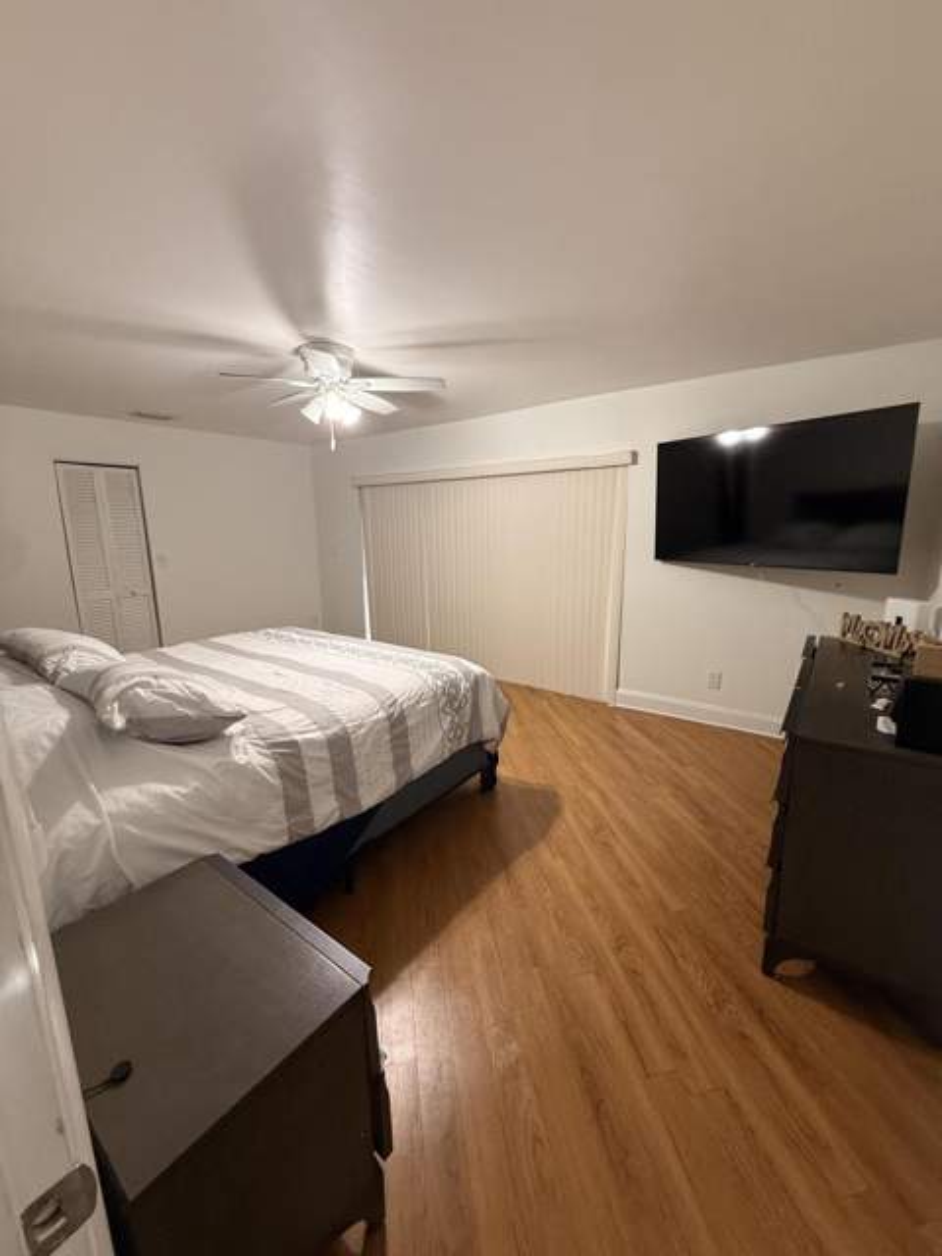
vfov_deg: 102.1
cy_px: 628
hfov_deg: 85.7
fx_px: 508
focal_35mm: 14
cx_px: 471
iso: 250
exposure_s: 1/60
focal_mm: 2.22
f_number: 2.2
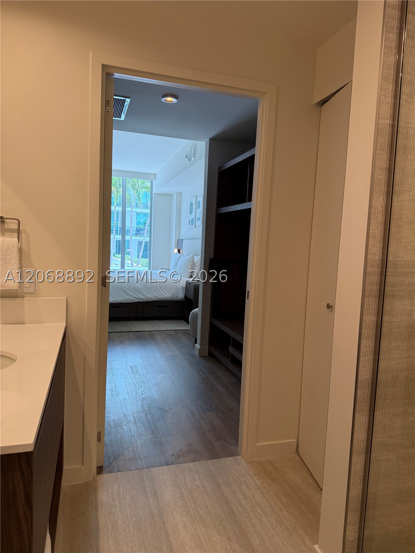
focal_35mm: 24
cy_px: 276
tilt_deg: -3.9
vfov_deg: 71.6
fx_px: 384
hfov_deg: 56.8
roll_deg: -2.5
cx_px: 208
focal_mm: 6.76
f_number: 1.78
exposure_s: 1/190
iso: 200
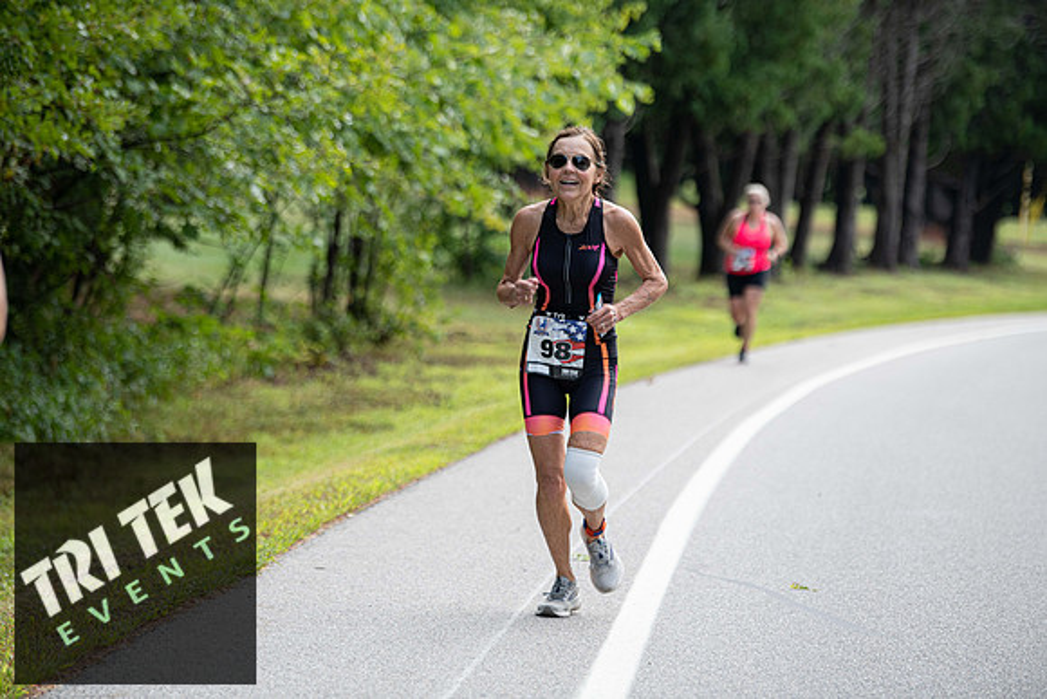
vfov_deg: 8.9
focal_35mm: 155
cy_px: 350
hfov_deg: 13.2
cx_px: 524
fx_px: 4509
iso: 250
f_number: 3.5
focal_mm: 155
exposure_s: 1/400
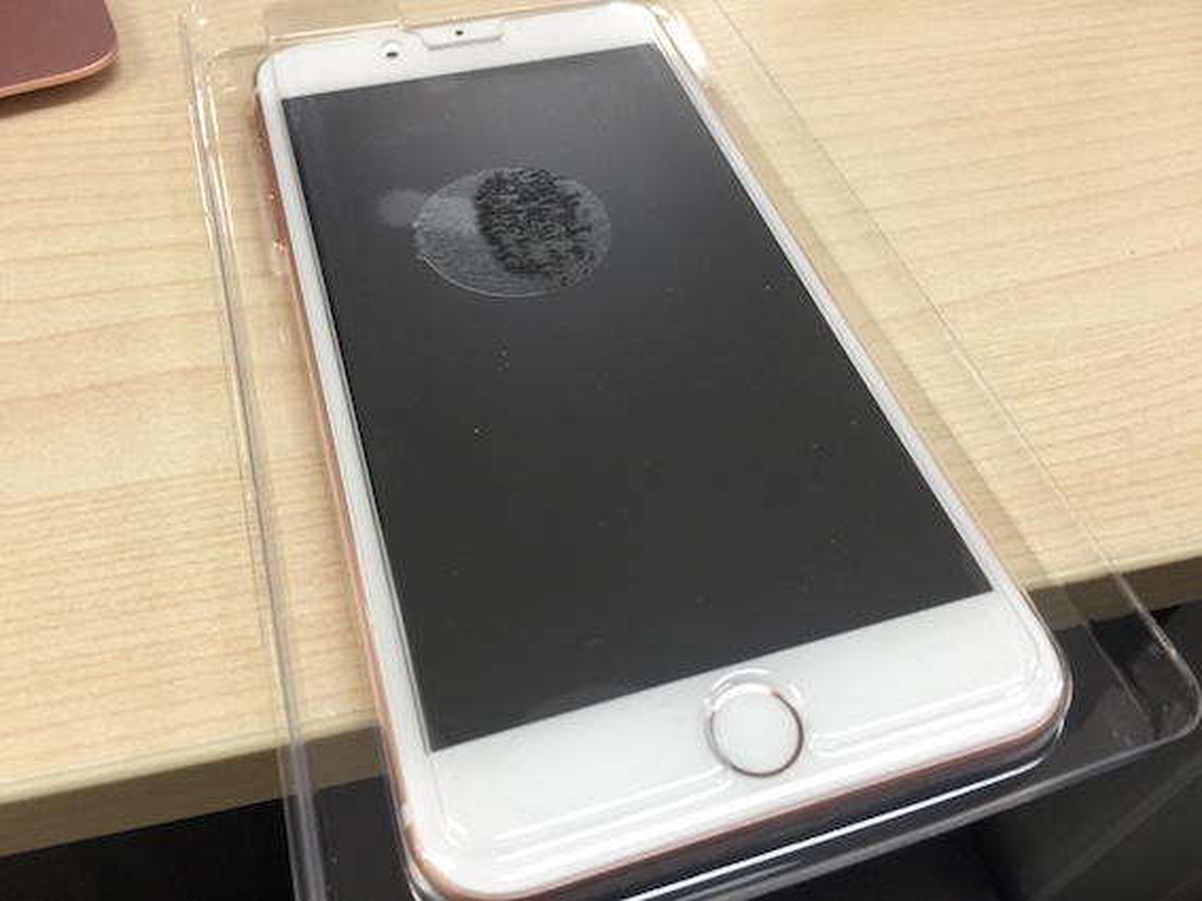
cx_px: 601
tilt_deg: -53.0
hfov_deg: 61.7
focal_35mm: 29
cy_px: 450
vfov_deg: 48.2
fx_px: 1007
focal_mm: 4.15
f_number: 2.2
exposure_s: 1/33
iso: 50
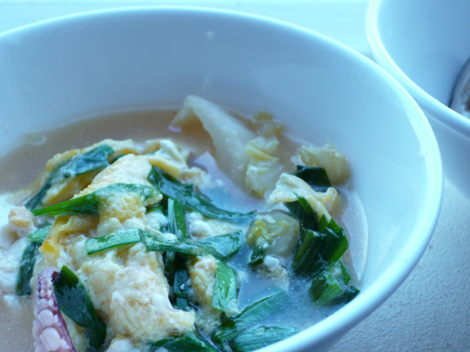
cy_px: 176
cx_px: 235
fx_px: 896
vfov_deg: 22.3
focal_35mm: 66
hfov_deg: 29.4
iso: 100
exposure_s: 1/30
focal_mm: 10.9
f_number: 3.9
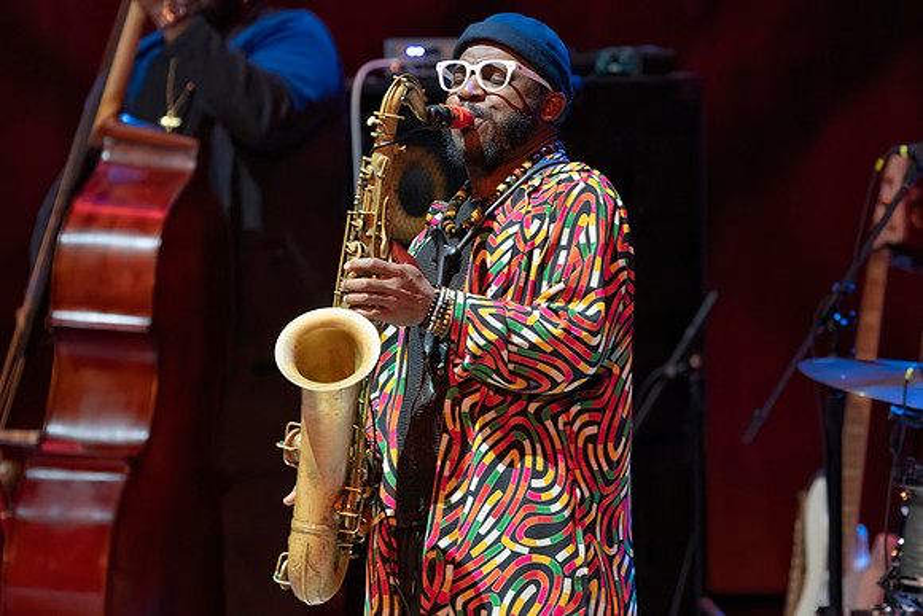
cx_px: 508
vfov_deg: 3.2
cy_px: 382
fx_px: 11164
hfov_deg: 4.7
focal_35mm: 435
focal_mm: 318
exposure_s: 1/320
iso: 5000
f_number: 5.6
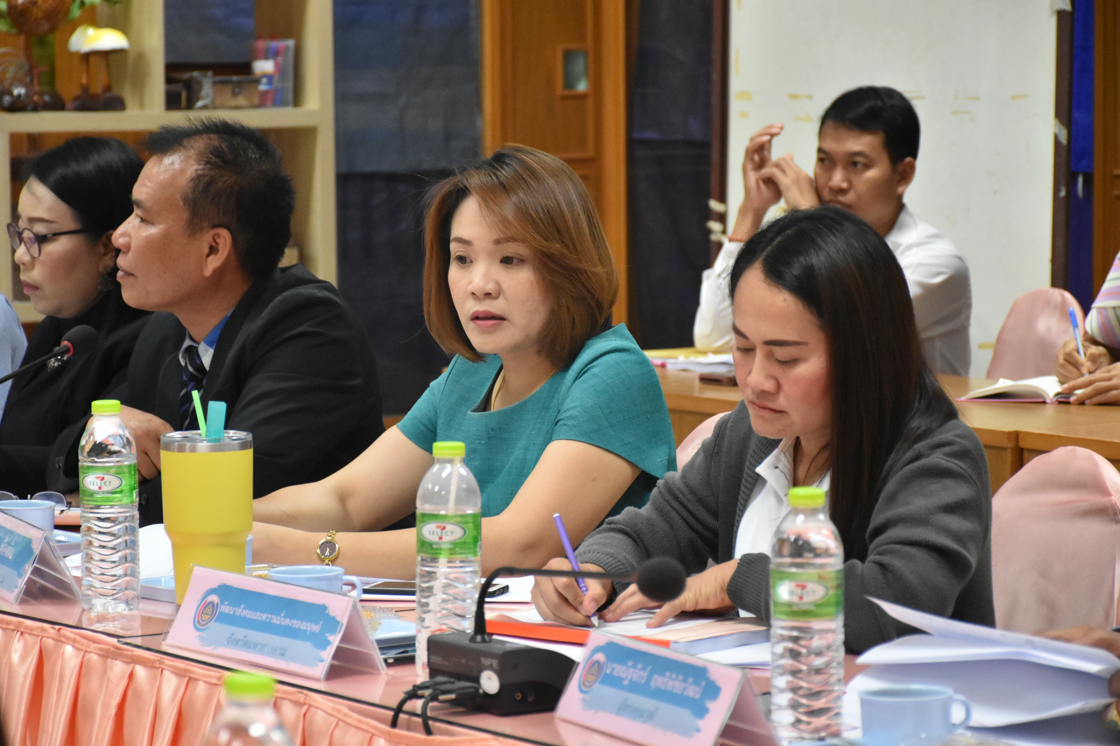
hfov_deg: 15.2
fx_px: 4200
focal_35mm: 135
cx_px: 560
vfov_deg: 10.2
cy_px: 373
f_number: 5.3
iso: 3200
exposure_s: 1/125
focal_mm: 90
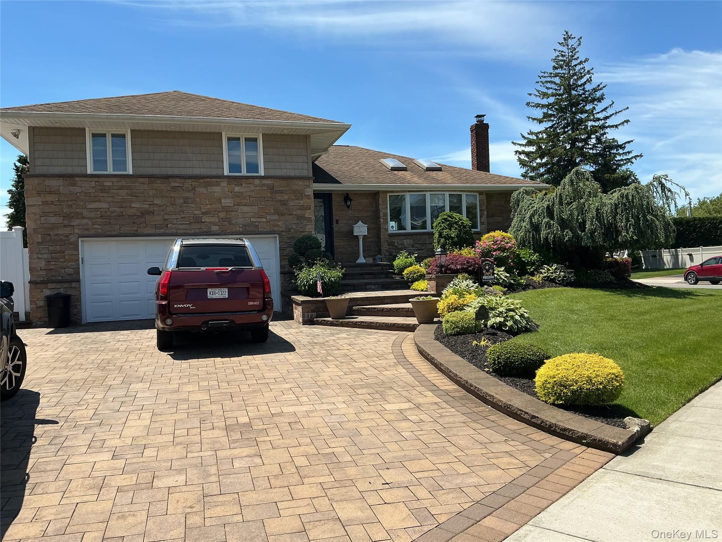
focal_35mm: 29
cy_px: 271
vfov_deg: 48.2
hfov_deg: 61.7
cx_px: 361
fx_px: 605
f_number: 1.8
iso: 25
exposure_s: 1/1730
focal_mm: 3
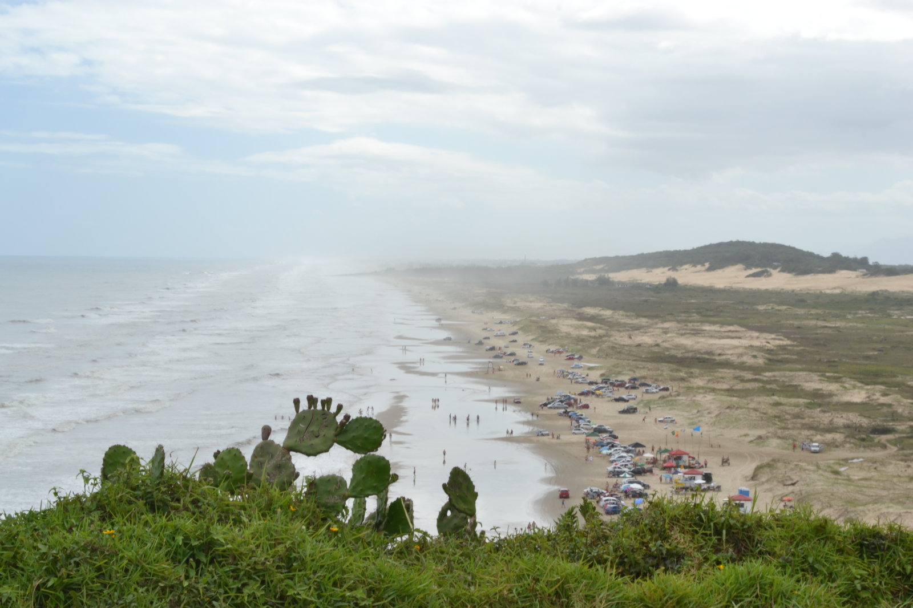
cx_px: 456
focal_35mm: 72
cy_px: 304
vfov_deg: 18.9
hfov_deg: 28.1
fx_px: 1826
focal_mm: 48
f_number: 20
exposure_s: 1/25
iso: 200
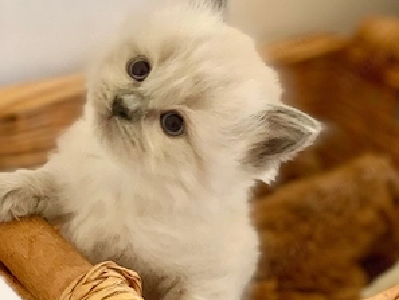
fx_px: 807
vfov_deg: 21.0
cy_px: 179
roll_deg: -9.6
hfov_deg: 27.8
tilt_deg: -26.1
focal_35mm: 70
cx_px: 200
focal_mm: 6
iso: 640
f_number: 2.4
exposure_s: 1/25
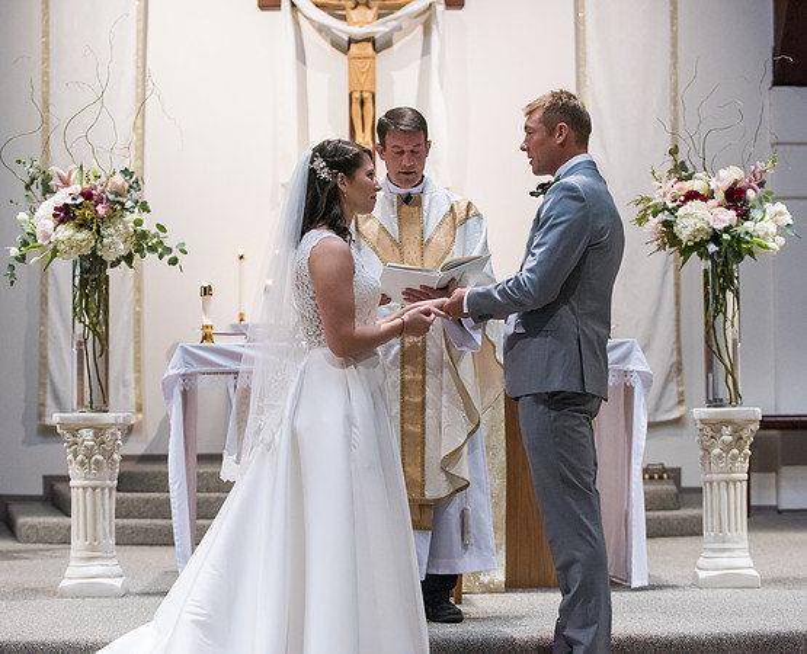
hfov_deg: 21.5
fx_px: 2126
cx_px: 412
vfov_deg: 17.5
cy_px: 327
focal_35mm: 89
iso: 2500
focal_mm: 78
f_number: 3.5
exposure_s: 1/320
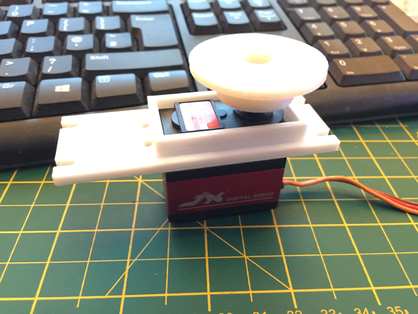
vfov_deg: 48.2
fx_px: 350
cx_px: 209
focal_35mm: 29
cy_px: 157
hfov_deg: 61.7
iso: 250
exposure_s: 1/4
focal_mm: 4.15
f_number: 2.2
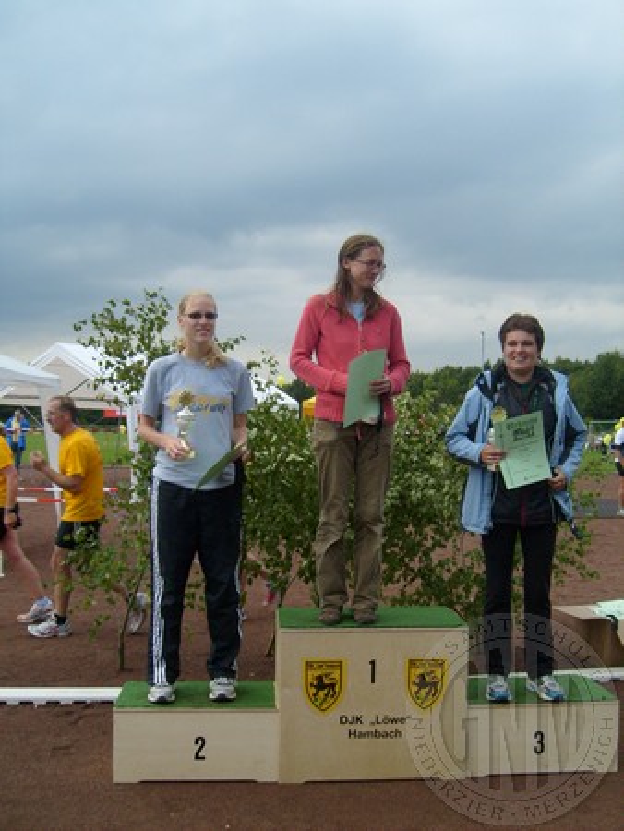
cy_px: 416
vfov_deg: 52.6
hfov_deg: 40.7
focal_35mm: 35
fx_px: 840
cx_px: 312
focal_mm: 5.8
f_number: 7.1
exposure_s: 1/125
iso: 80
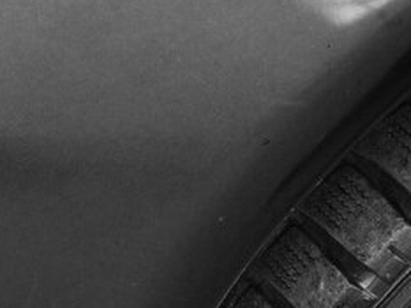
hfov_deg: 23.1
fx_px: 974
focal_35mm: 82
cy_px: 356
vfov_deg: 17.3
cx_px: 386
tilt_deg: -48.8
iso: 32
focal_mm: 4.15
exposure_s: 1/50
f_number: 2.2
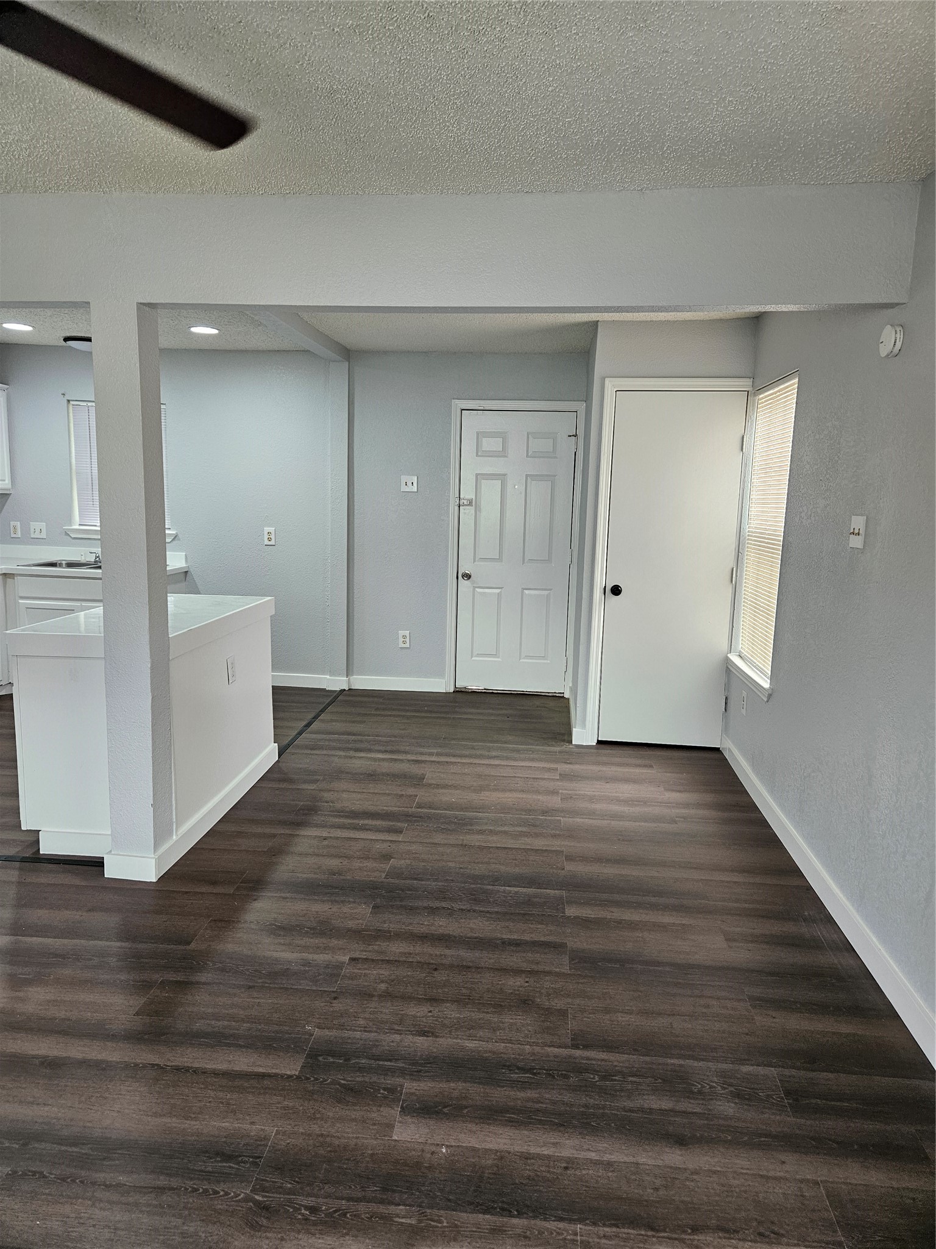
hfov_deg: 58.9
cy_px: 624
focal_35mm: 23
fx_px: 829
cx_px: 468
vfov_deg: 73.9
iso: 200
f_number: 1.8
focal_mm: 5.4
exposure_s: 1/120
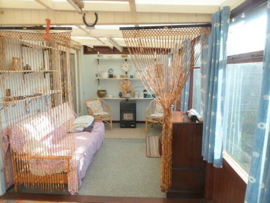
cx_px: 135
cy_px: 102
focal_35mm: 25
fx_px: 195
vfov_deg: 54.9
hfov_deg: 69.4
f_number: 3.5
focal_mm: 4.1
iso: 80
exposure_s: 1/125
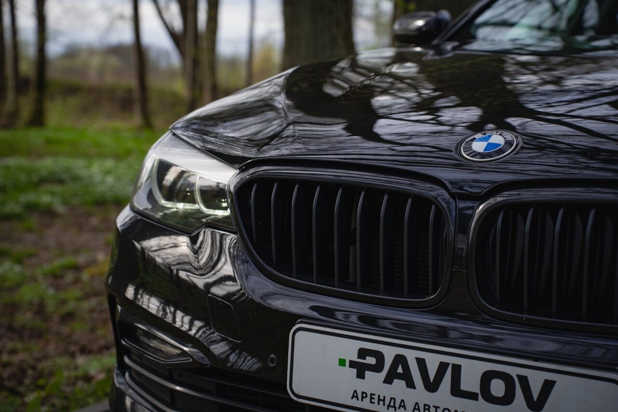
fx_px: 1287
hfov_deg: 27.0
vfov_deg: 18.2
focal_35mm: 75
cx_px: 309
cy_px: 206
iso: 100
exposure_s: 1/250
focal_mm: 75
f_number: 5
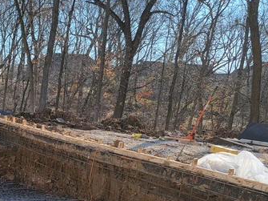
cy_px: 220
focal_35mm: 55
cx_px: 14
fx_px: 426
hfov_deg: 32.7
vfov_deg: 24.7
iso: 16
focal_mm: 6.7
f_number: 1.8
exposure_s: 1/340
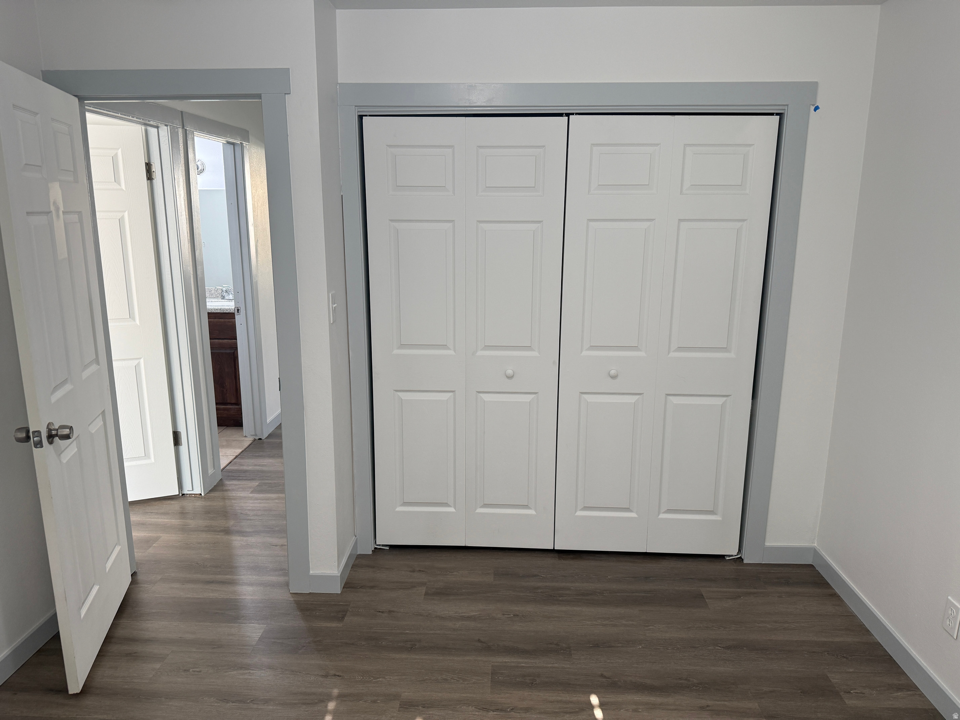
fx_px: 666
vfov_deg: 56.8
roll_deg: +0.0
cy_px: 360
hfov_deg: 71.6
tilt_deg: -11.9
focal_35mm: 24
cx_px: 480
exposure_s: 1/120
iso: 125
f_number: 1.78
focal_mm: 6.76
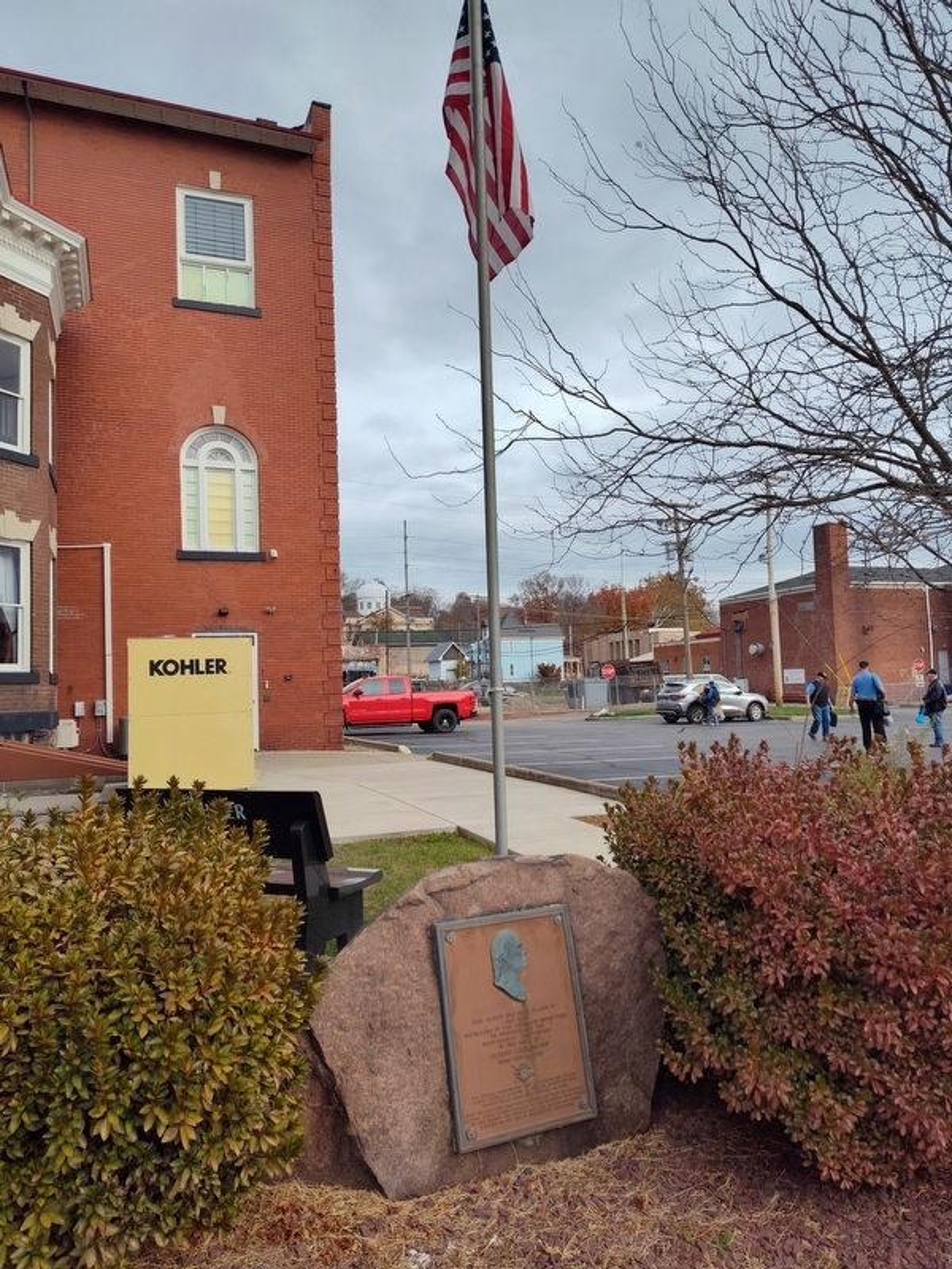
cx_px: 476
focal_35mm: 23
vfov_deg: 73.9
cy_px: 634
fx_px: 843
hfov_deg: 58.9
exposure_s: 1/926
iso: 100
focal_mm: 5.56
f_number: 1.8
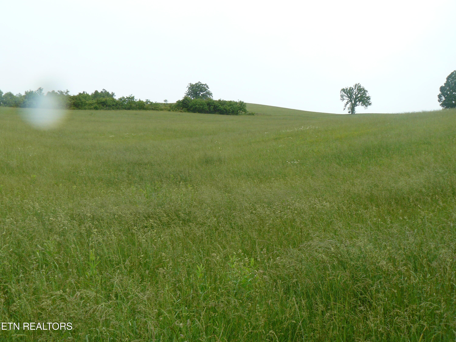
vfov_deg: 39.7
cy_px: 171
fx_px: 474
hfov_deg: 51.4
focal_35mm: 36
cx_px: 228
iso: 100
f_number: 4
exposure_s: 1/125
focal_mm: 6
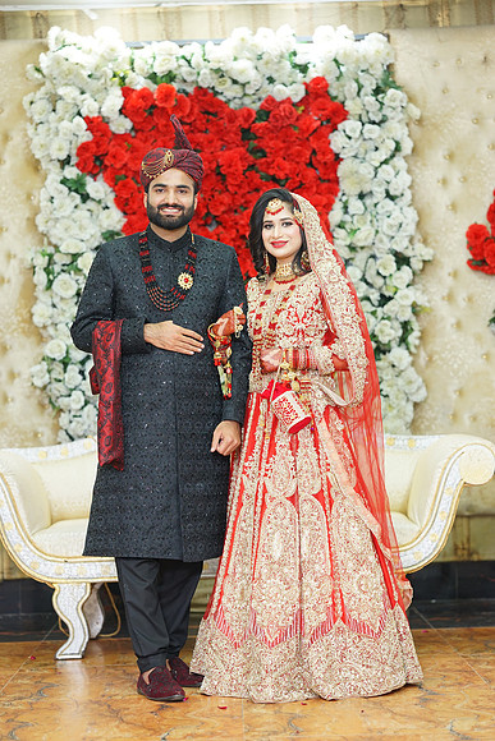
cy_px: 370
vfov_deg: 23.9
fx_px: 1752
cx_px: 248
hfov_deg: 16.1
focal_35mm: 85
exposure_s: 1/160
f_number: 2.5
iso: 640
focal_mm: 85
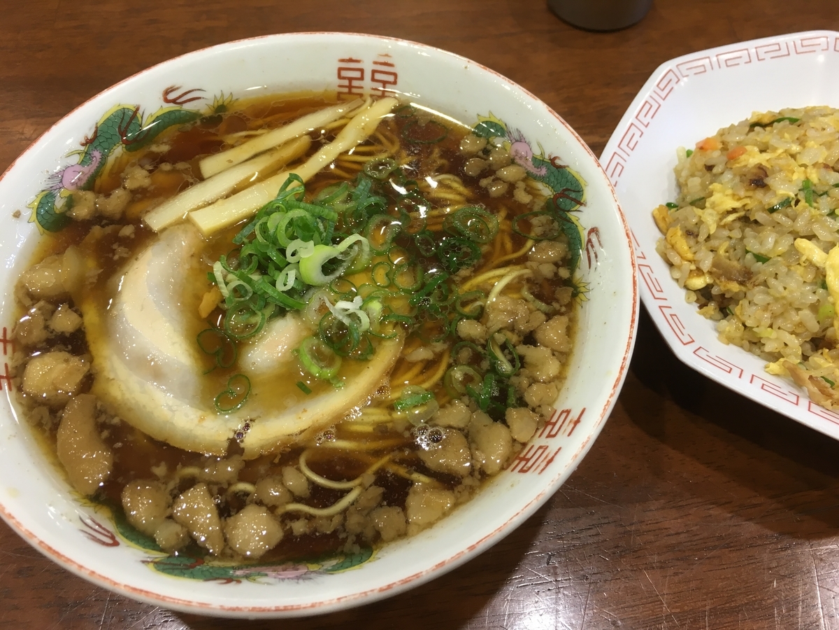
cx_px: 420
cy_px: 315
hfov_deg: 61.7
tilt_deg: -56.5
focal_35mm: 29
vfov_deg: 48.2
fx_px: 703
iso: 50
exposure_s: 1/30
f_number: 2.2
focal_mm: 4.15
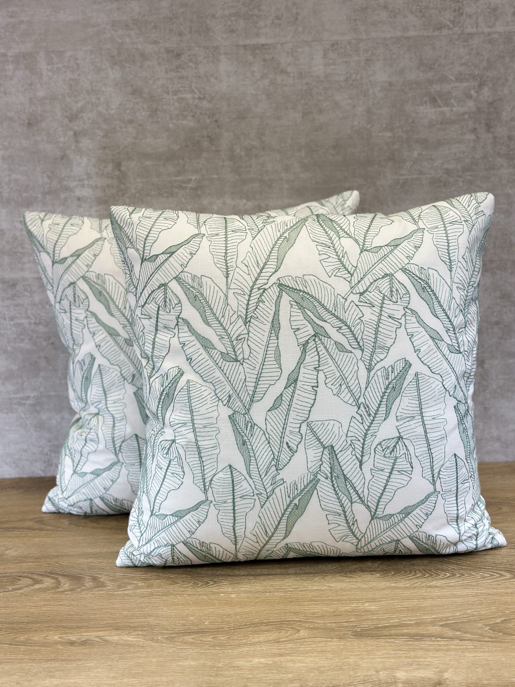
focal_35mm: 48
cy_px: 344
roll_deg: +2.7
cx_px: 258
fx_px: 952
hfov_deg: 30.3
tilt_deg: -12.3
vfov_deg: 39.7
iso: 80
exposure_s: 1/209
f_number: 1.78
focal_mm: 6.86
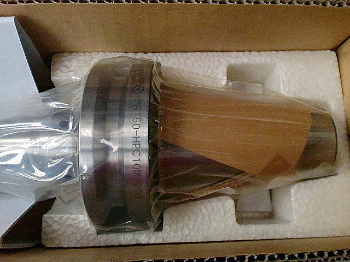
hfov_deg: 52.6
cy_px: 131
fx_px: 354
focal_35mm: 35
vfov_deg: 40.7
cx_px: 175
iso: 800
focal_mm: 6.3
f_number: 3.1
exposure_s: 1/60
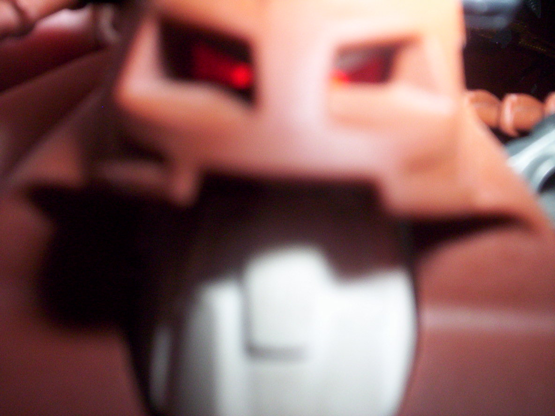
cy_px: 208
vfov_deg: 37.7
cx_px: 278
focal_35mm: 38
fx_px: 609
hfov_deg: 49.0
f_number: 4.5
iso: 140
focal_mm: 4.99
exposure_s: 1/60
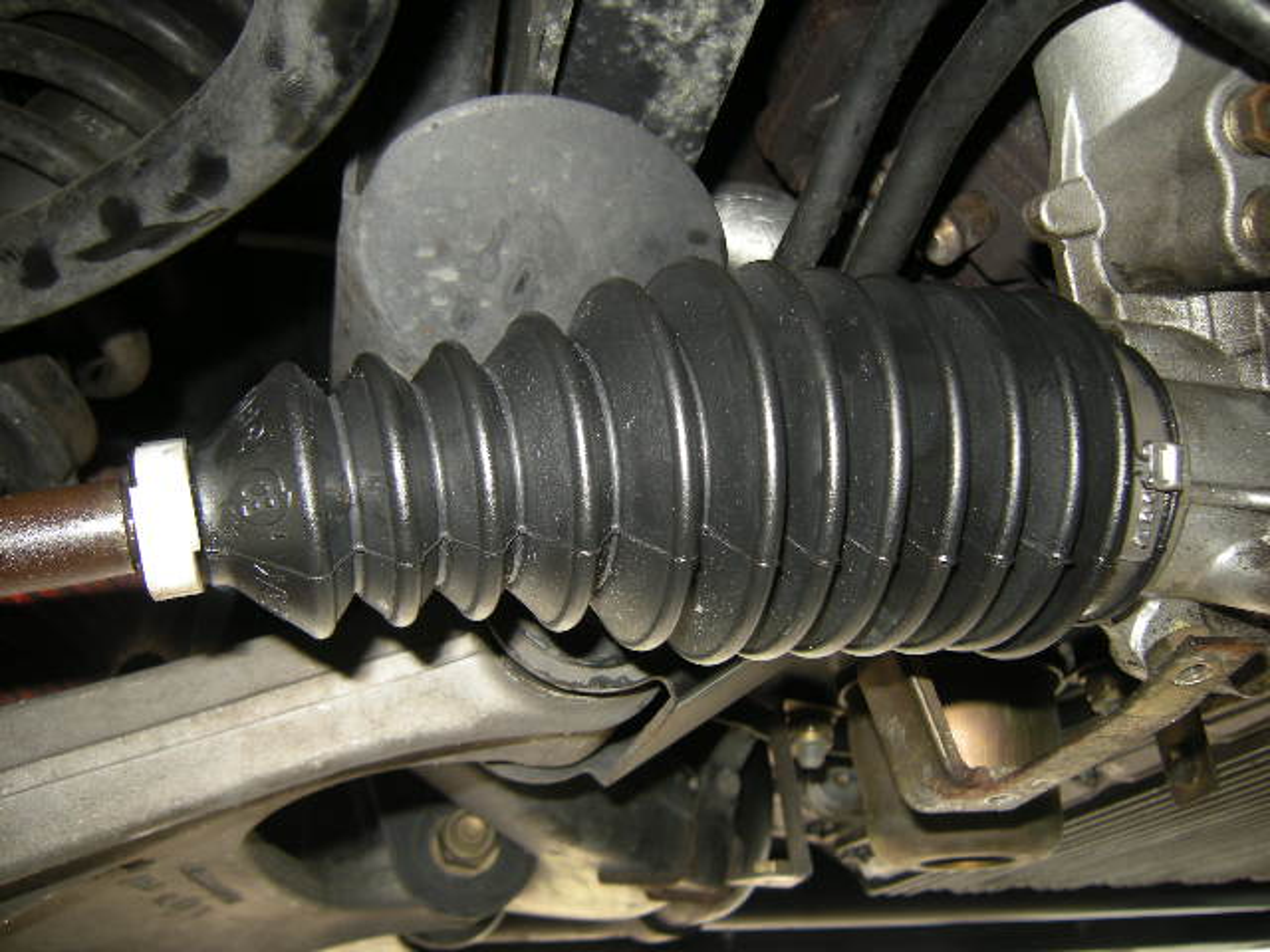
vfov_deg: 49.7
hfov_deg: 63.4
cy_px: 476
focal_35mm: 28
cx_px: 635
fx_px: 1027
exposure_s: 1/30
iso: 64
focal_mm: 4.7
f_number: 2.8
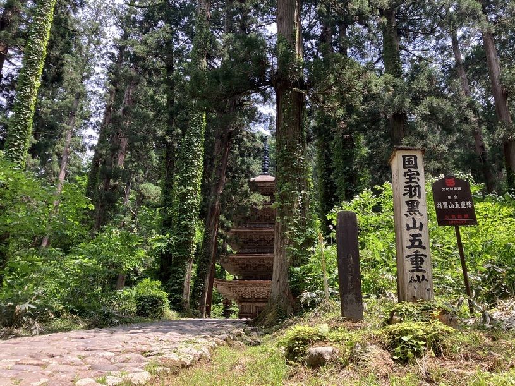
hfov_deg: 63.5
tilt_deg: +22.7
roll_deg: -1.9
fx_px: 417
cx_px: 258
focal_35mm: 28
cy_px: 193
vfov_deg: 49.7
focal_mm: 3.99
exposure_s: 1/190
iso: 25
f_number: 1.8
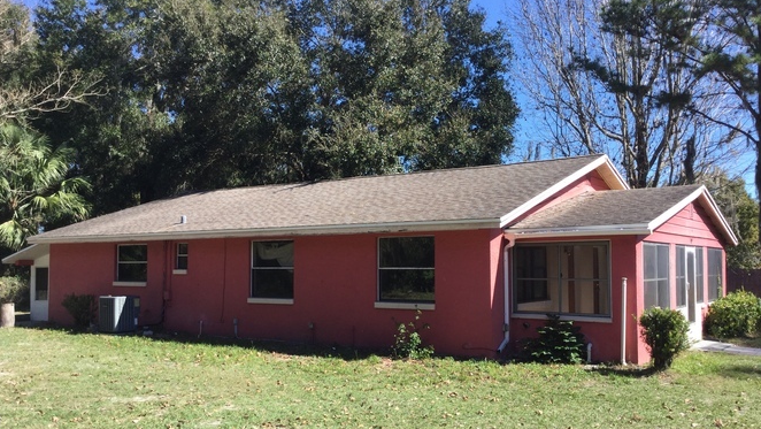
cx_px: 379
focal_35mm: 34
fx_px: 686
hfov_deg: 58.0
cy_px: 236
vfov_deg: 34.7
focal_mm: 3.3
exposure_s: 1/512
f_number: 2.4
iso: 25
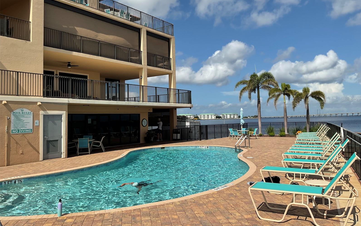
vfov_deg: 40.5
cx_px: 182
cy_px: 99
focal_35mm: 31
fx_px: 305
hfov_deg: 61.2
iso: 16
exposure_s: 1/3322
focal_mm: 3
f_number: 1.8
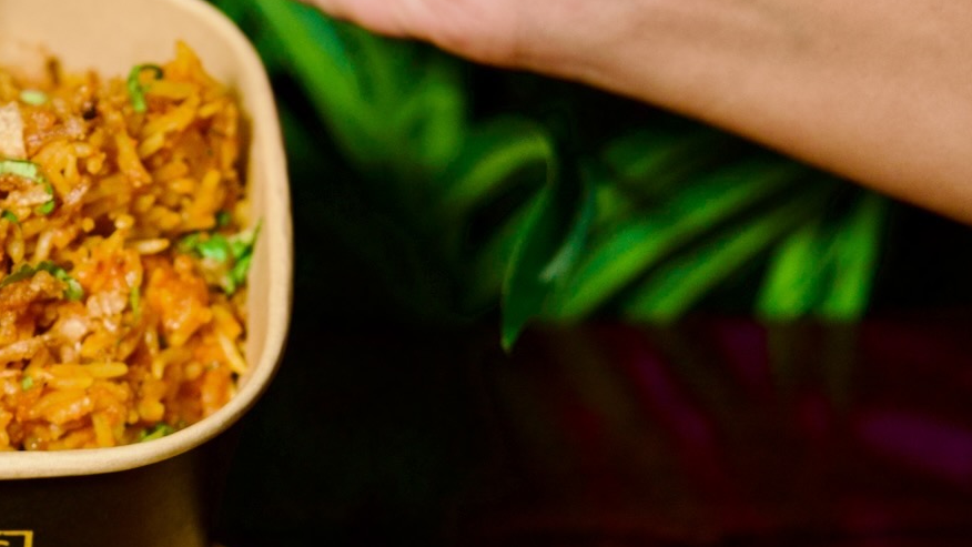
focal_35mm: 124
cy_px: 474
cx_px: -75
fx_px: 3196
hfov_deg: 16.8
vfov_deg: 9.7
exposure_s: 1/250
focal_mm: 54
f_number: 4
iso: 2000
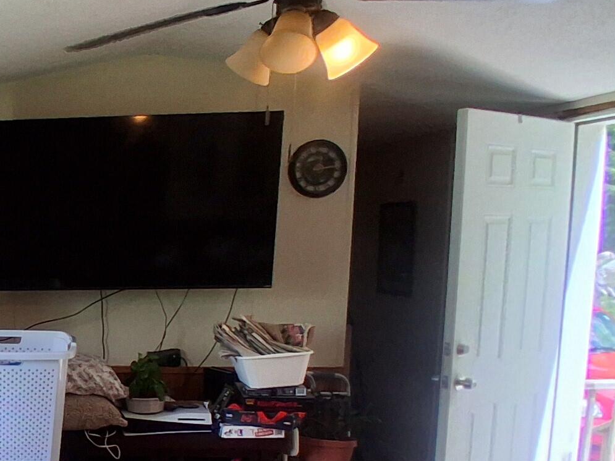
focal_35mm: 44
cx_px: -54
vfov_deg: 32.3
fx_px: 782
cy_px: 343
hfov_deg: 36.6
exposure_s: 1/120
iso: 125
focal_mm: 1.4
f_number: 2.2
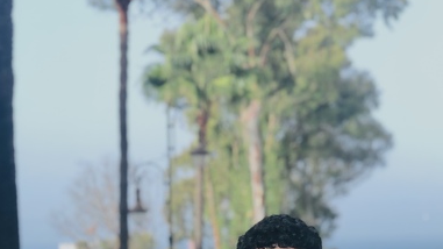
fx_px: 1339
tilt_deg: -8.7
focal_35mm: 114
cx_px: 209
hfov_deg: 18.8
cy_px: 393
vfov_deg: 10.2
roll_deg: +0.3
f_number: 2.8
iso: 20
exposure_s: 1/193
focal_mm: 6.6
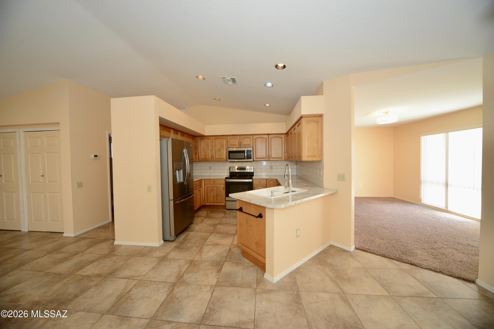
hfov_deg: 112.6
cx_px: 247
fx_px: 165
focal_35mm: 12
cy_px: 164
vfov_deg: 90.0
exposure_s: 1/60
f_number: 7.1
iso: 800
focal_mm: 12
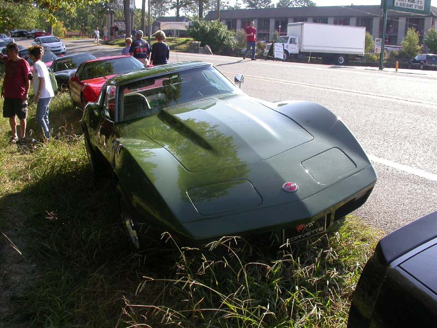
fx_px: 480
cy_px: 164
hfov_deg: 49.0
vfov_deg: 37.7
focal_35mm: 38
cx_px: 218
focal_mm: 7.85
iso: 100
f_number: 5.3
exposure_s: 1/215
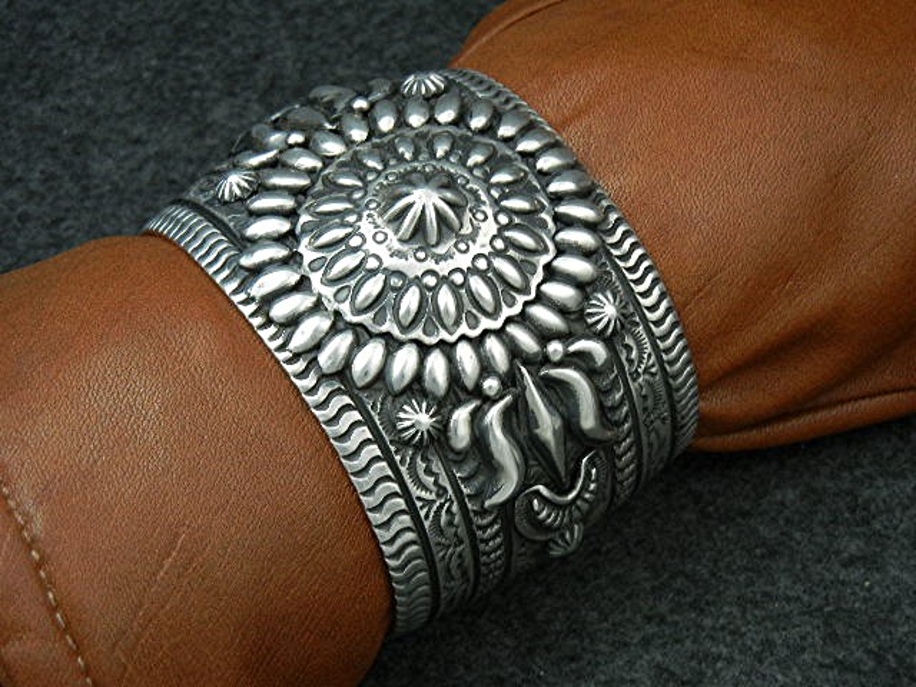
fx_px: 2038
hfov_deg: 25.3
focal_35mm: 77
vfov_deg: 19.1
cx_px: 458
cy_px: 344
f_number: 4.3
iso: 400
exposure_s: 1/18.4
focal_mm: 13.9
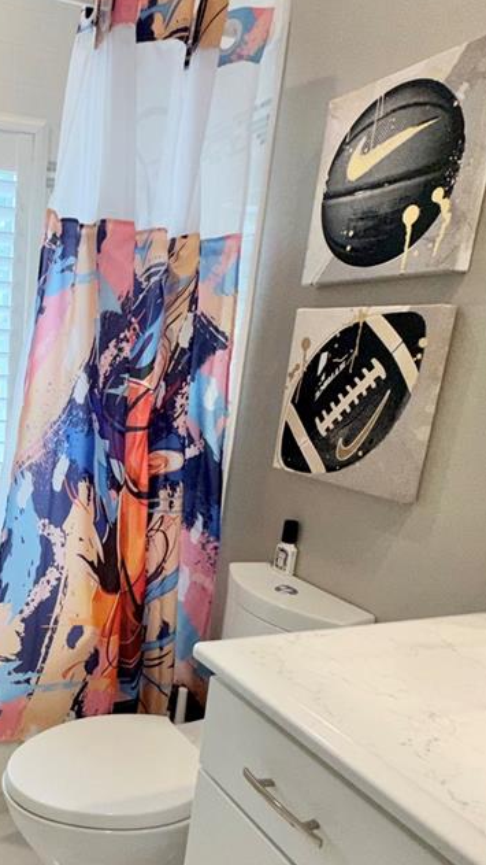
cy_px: 526
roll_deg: -2.7
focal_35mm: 29
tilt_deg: -15.7
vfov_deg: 65.3
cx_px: 5
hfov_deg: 36.4
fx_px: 664
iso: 125
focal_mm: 2.22
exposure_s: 1/120
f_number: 2.2
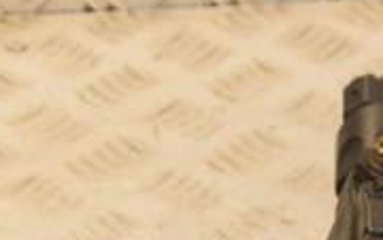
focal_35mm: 244
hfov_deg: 8.6
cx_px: 289
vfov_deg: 5.3
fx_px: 2550
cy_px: 380
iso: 800
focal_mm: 48
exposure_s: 1/200
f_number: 7.1
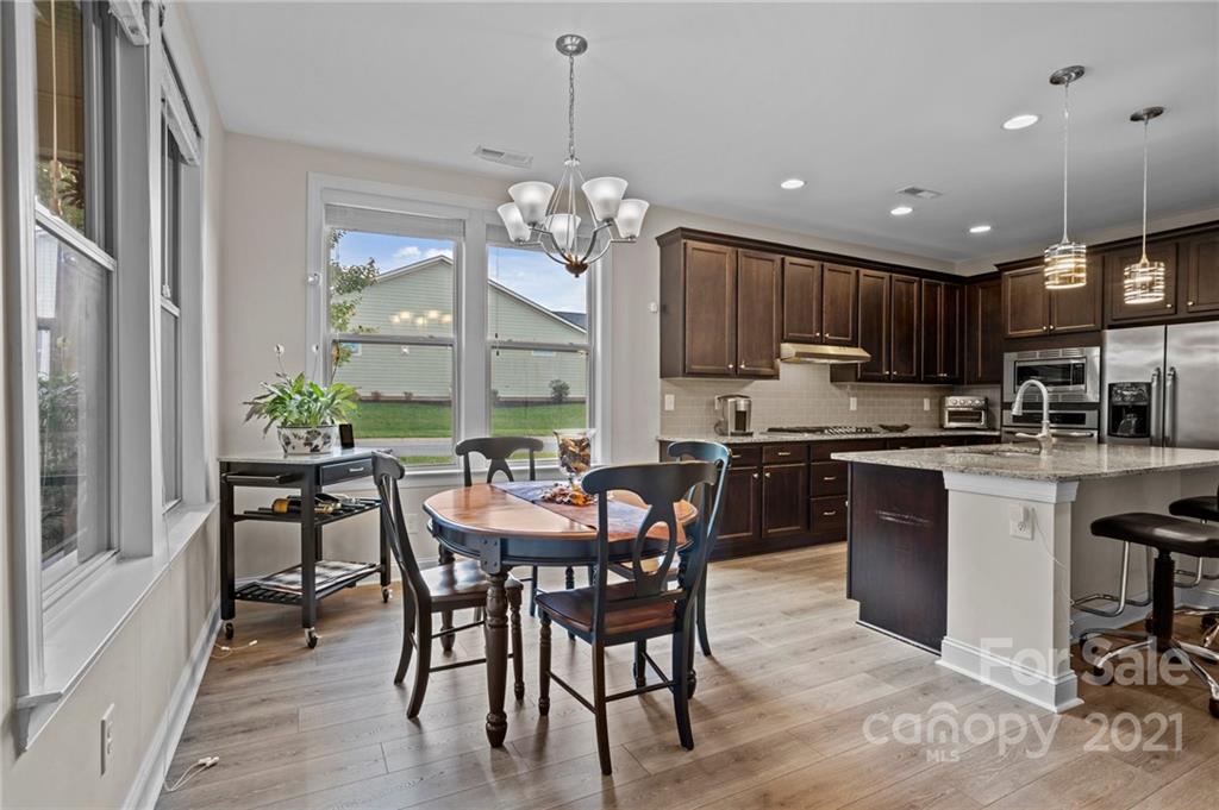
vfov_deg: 70.3
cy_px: 405
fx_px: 575
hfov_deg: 93.3
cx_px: 610
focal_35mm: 17
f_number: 10
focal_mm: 17
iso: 100
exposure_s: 1.3
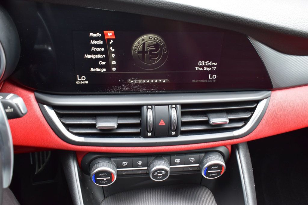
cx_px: 154
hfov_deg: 53.1
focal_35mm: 36
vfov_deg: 36.8
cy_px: 102
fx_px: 308
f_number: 6.3
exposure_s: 1/15
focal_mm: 24
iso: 640
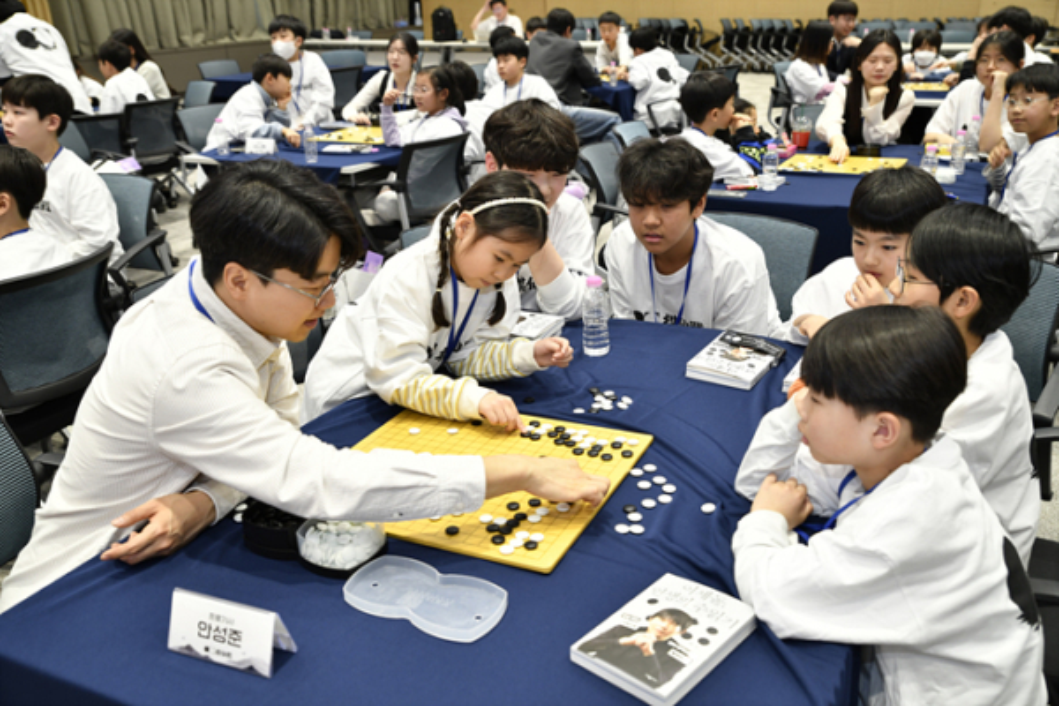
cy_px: 353
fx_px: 941
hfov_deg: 58.7
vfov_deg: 41.1
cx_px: 530
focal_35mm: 32
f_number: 4
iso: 800
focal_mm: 32
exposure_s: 1/80
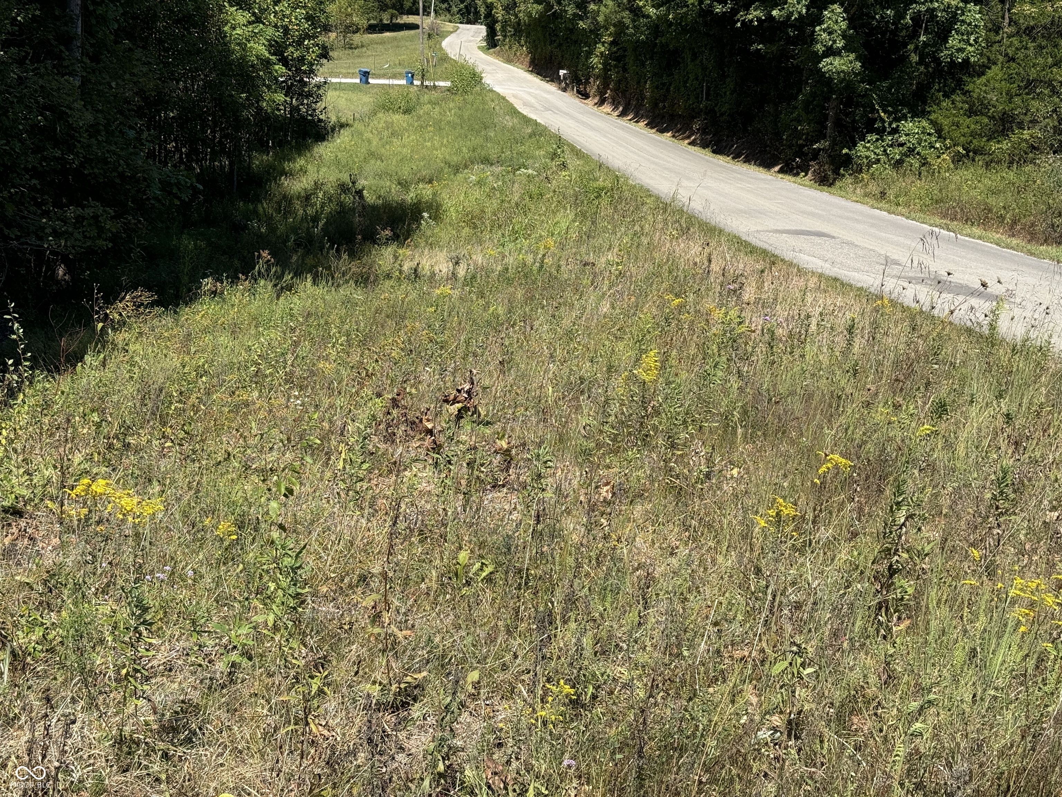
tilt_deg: -13.5
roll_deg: -3.3
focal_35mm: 48
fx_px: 1473
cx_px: 531
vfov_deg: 30.3
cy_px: 398
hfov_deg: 39.7
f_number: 1.78
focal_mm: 6.76
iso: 64
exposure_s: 1/2959
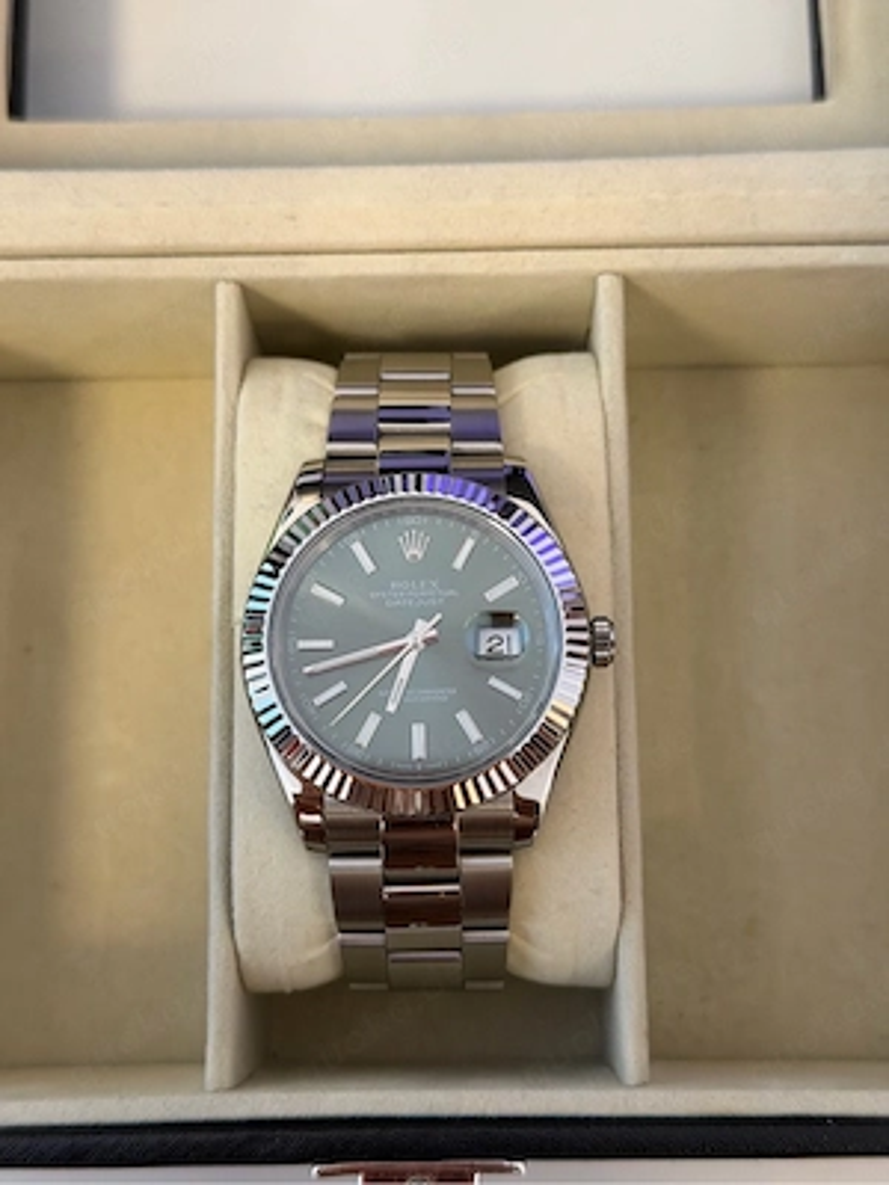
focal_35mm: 48
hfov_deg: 30.3
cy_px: 592
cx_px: 444
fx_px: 1644
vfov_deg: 39.7
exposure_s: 1/51
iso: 250
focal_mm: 6.76
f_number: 1.78
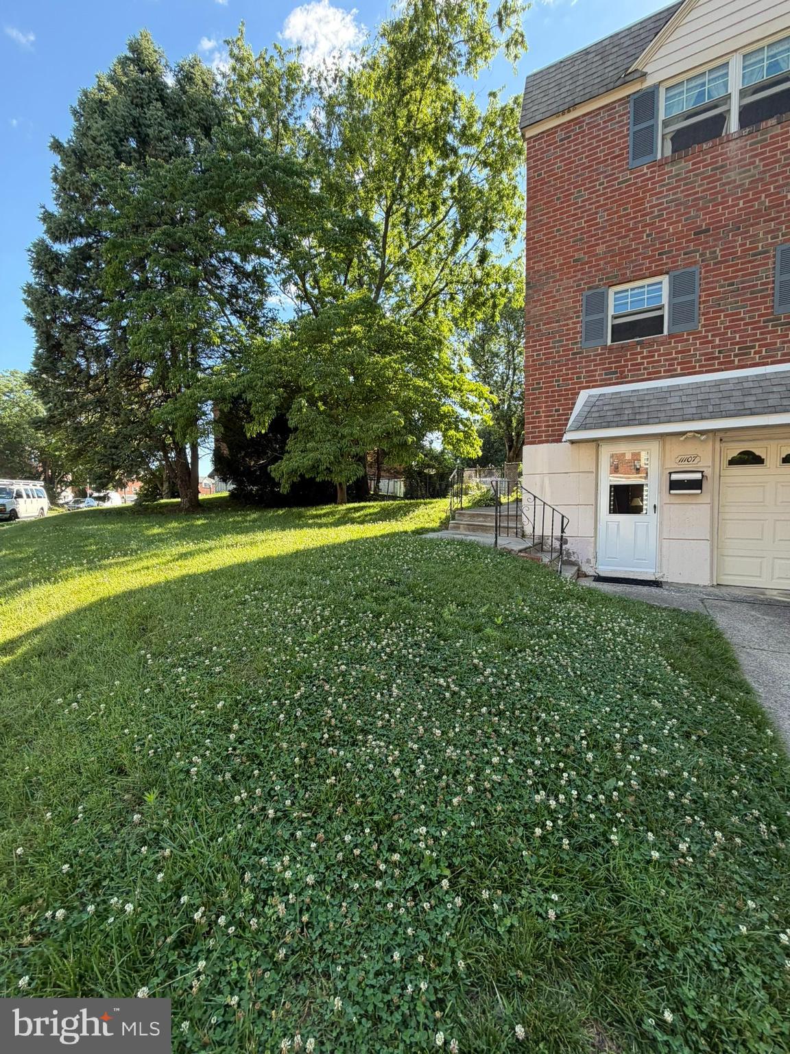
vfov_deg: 102.1
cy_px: 527
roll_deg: +0.3
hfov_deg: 85.7
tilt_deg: -0.1
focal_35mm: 14
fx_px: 426
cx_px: 395
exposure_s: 1/191
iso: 50
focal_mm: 2.22
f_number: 2.2
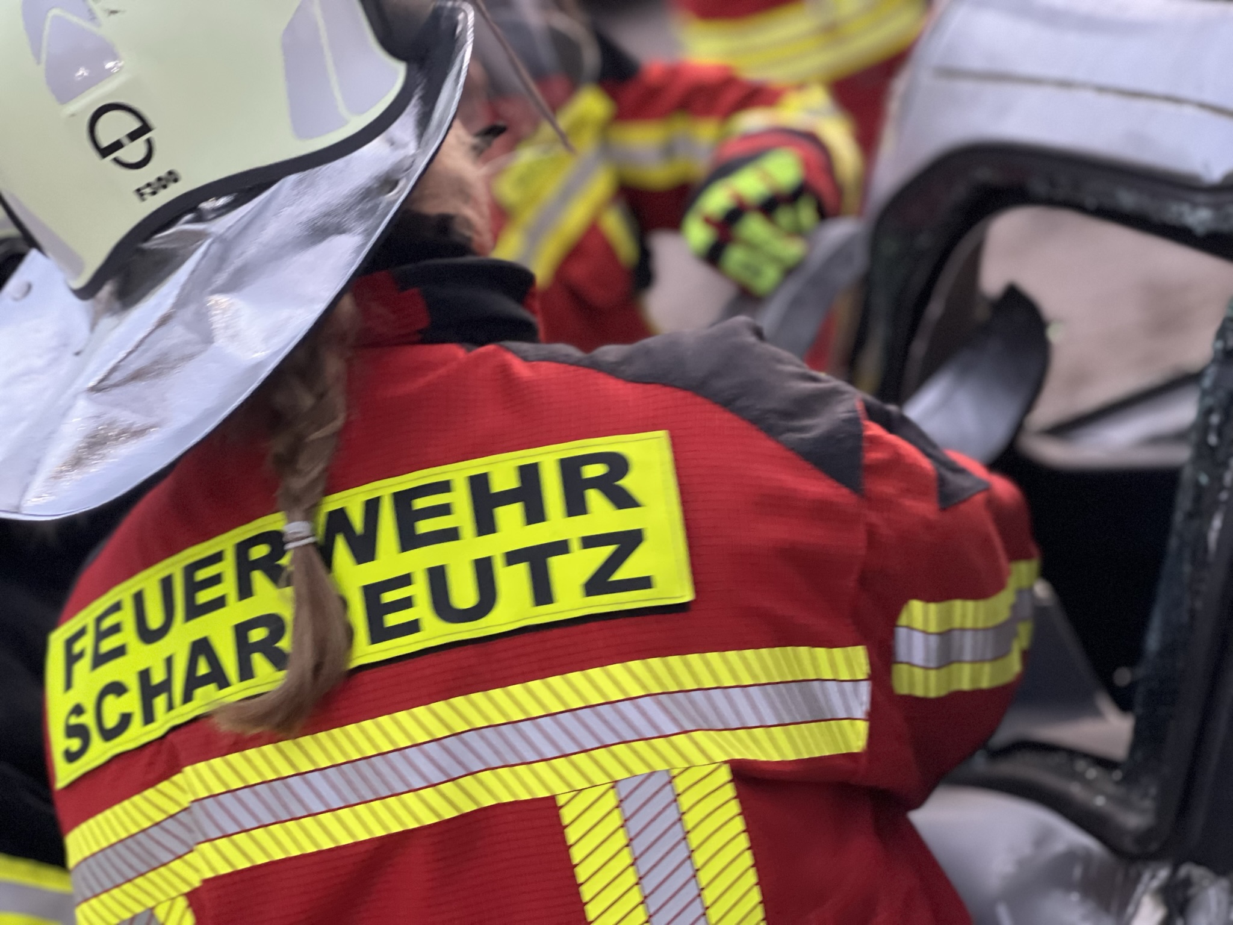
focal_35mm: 77
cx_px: 616
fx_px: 2743
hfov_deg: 25.3
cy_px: 462
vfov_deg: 19.1
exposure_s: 1/31
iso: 400
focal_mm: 9
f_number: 2.8
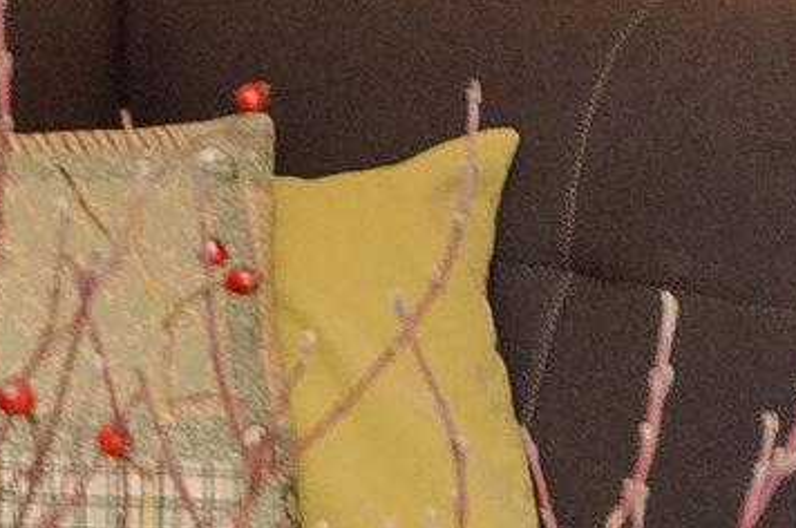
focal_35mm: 236
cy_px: -294
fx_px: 5209
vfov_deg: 5.7
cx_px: -2305
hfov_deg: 6.9
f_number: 7.1
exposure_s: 1/80
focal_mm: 20
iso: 160
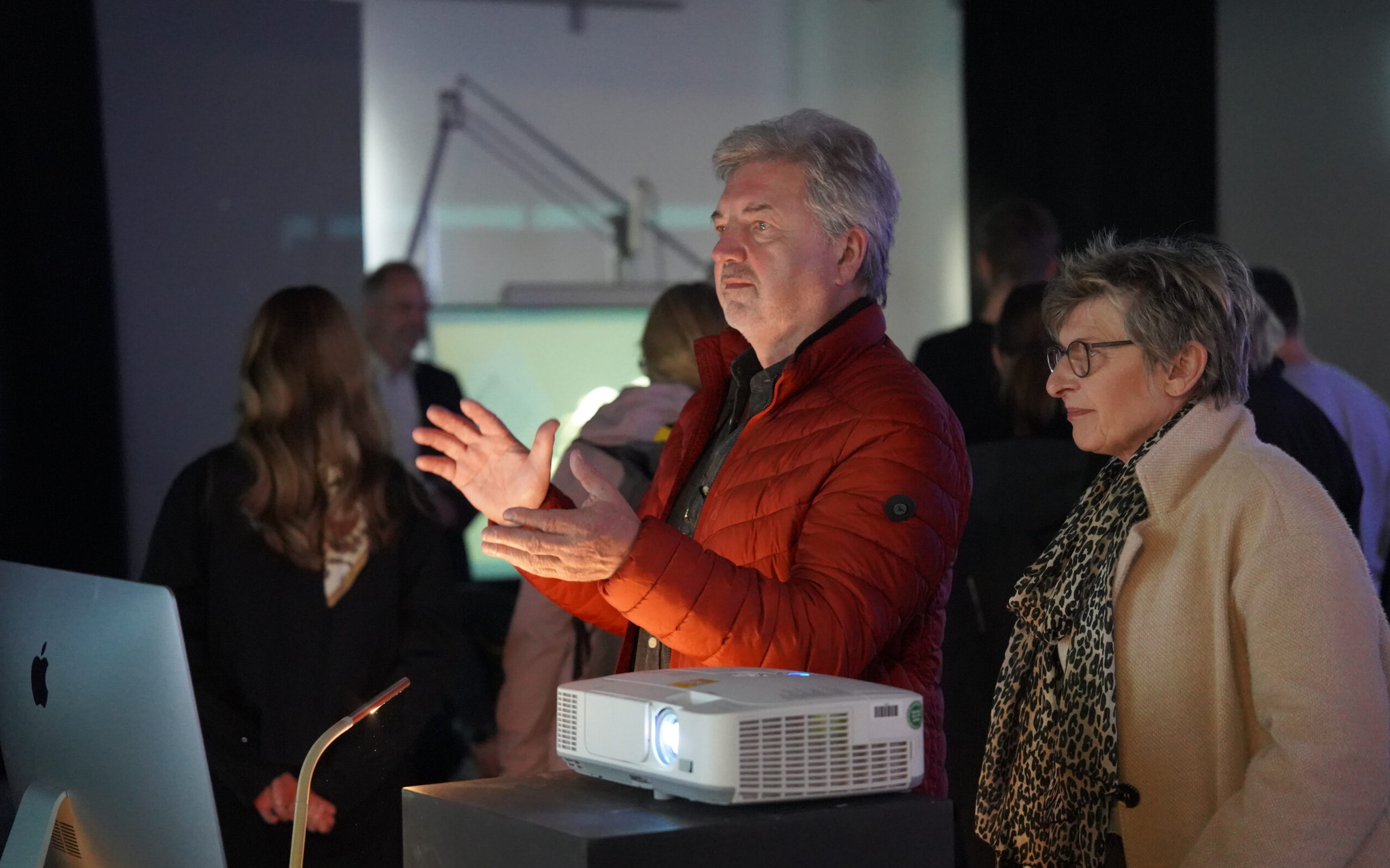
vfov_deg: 18.1
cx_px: 695
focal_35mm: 72
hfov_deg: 28.6
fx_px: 2727
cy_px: 460
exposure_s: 1/100
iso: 12800
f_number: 2.8
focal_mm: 70
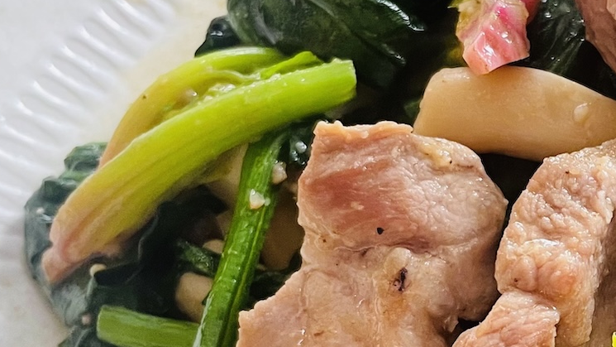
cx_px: 669
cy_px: 319
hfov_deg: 25.9
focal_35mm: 76
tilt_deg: -61.9
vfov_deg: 15.7
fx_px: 1241
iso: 125
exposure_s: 1/70
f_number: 1.6
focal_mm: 4.2
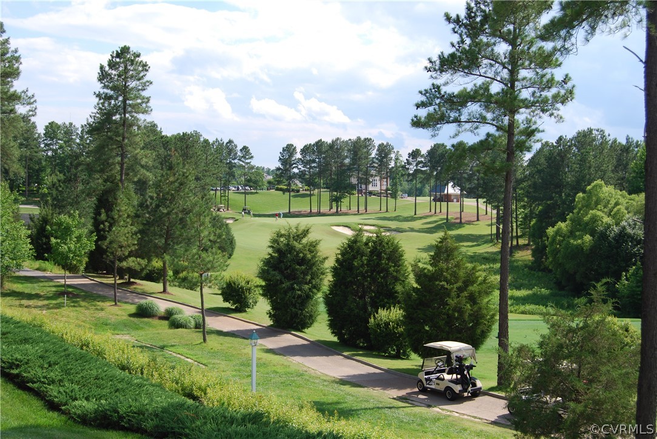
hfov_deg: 43.6
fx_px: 822
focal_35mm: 45
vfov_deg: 29.9
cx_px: 328
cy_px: 220
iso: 100
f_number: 7.1
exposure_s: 1/200
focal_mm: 30
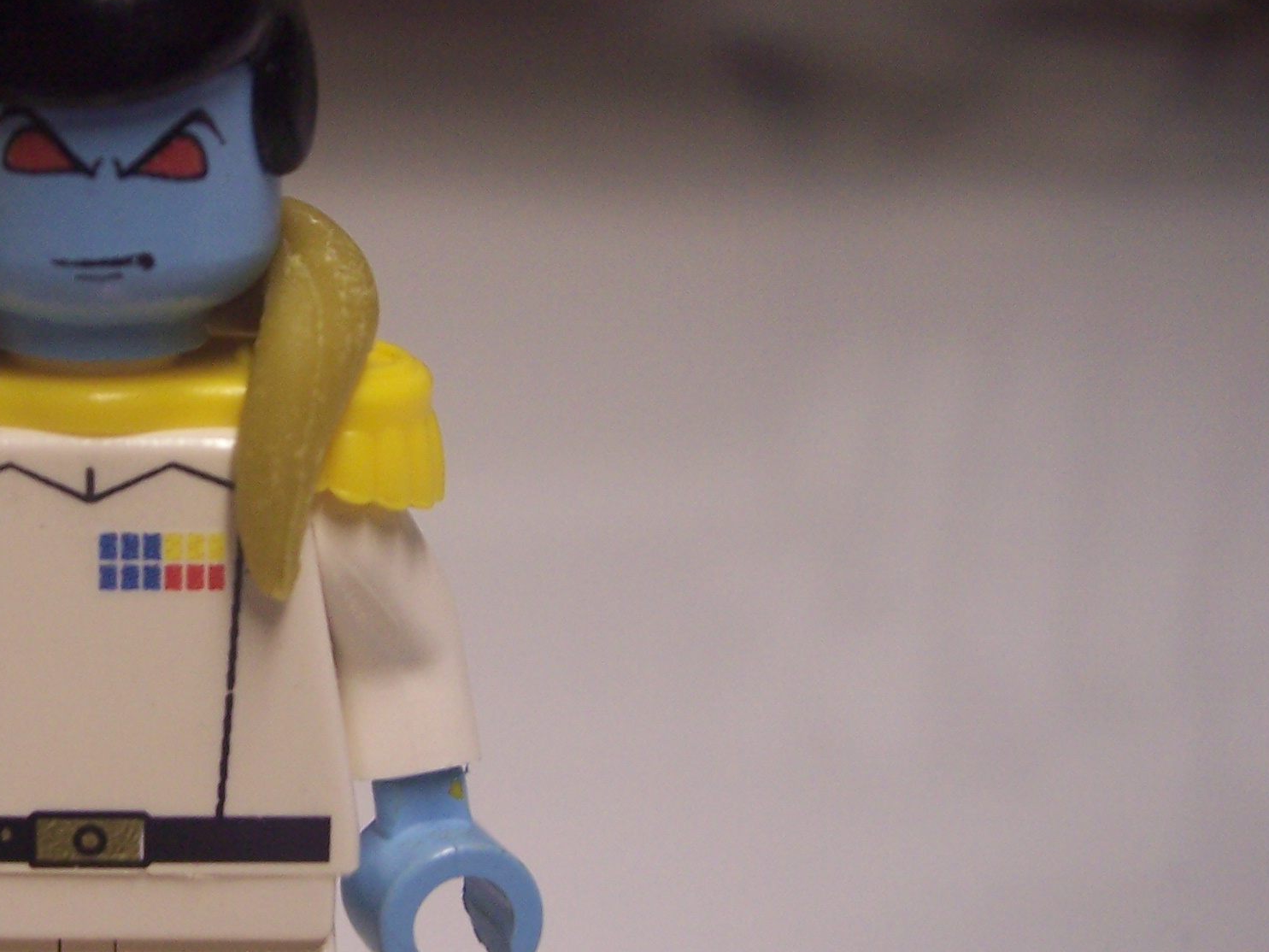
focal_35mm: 75
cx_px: 106
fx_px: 2750
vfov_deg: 19.6
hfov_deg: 25.1
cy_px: 363
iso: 140
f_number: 3.4
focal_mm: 8
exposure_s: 1/30
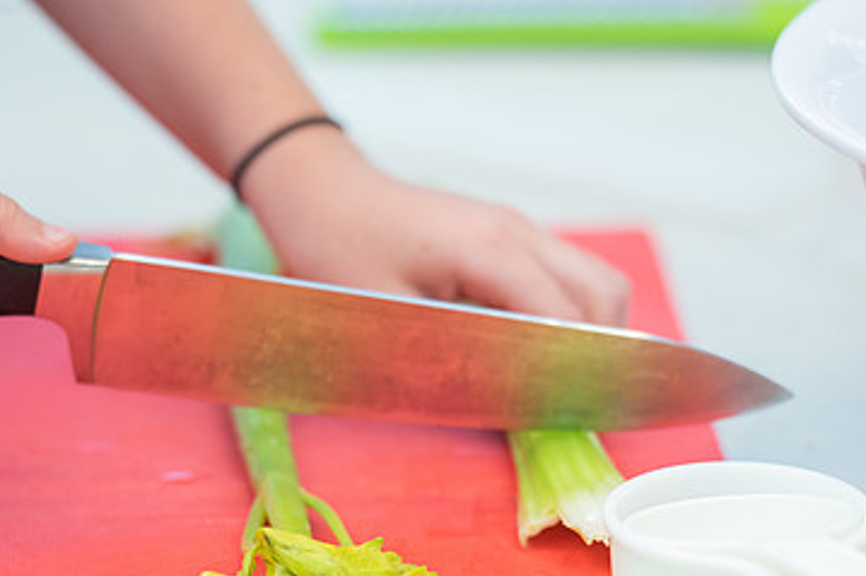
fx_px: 7694
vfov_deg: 4.3
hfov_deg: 6.4
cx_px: 441
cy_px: 409
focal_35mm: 320
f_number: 2.8
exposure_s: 1/200
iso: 800
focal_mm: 190
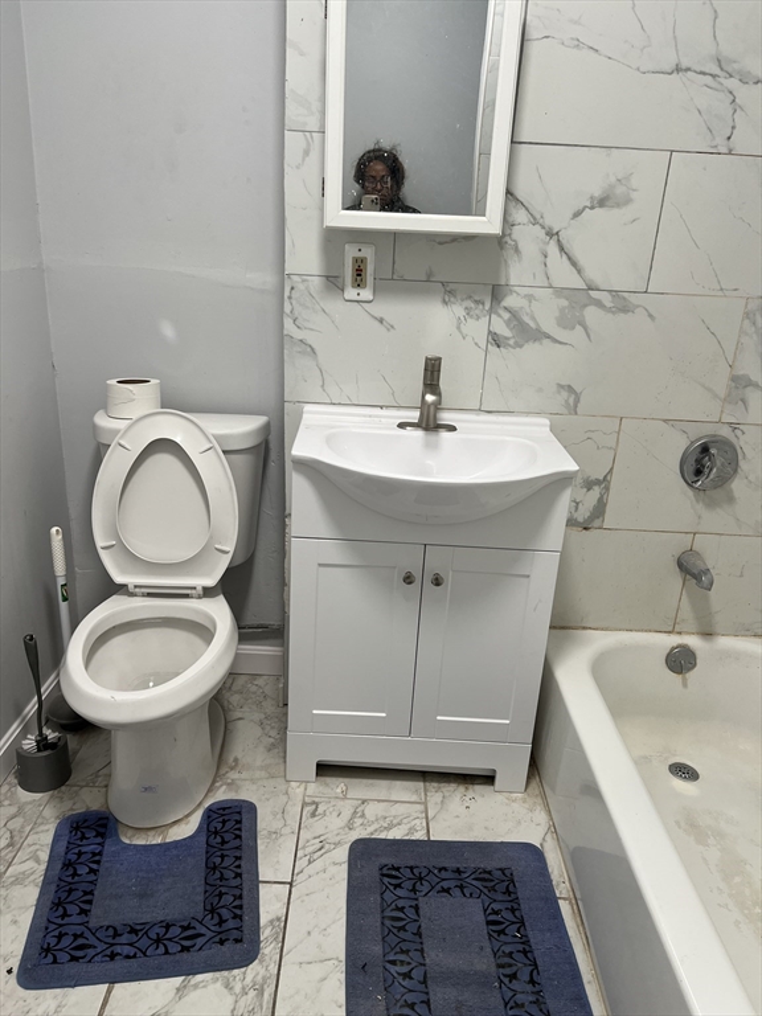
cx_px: 381
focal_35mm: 26
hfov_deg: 53.1
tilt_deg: -21.6
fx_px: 763
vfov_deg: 67.3
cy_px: 508
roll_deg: -2.6
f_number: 1.5
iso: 80
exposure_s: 1/60
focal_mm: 5.7
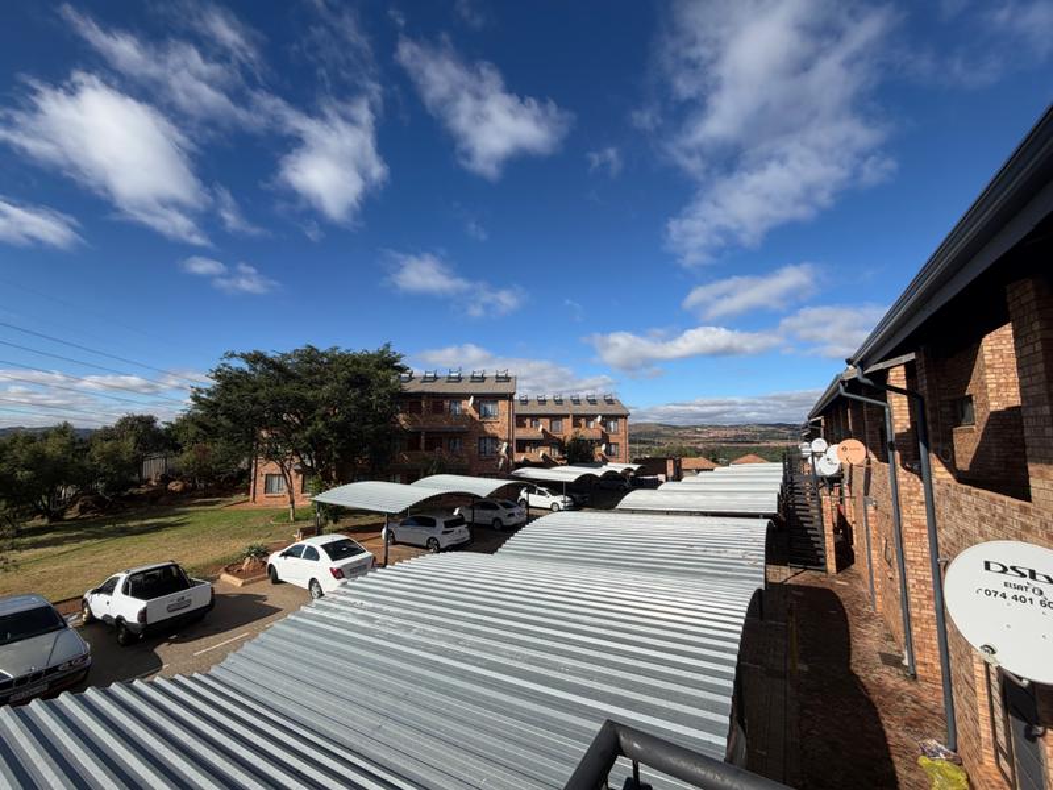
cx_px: 526
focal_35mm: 14
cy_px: 395
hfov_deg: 102.1
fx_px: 426
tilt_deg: +7.1
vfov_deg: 85.7
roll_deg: +1.2
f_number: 2.2
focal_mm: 2.22
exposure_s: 1/1033
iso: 20
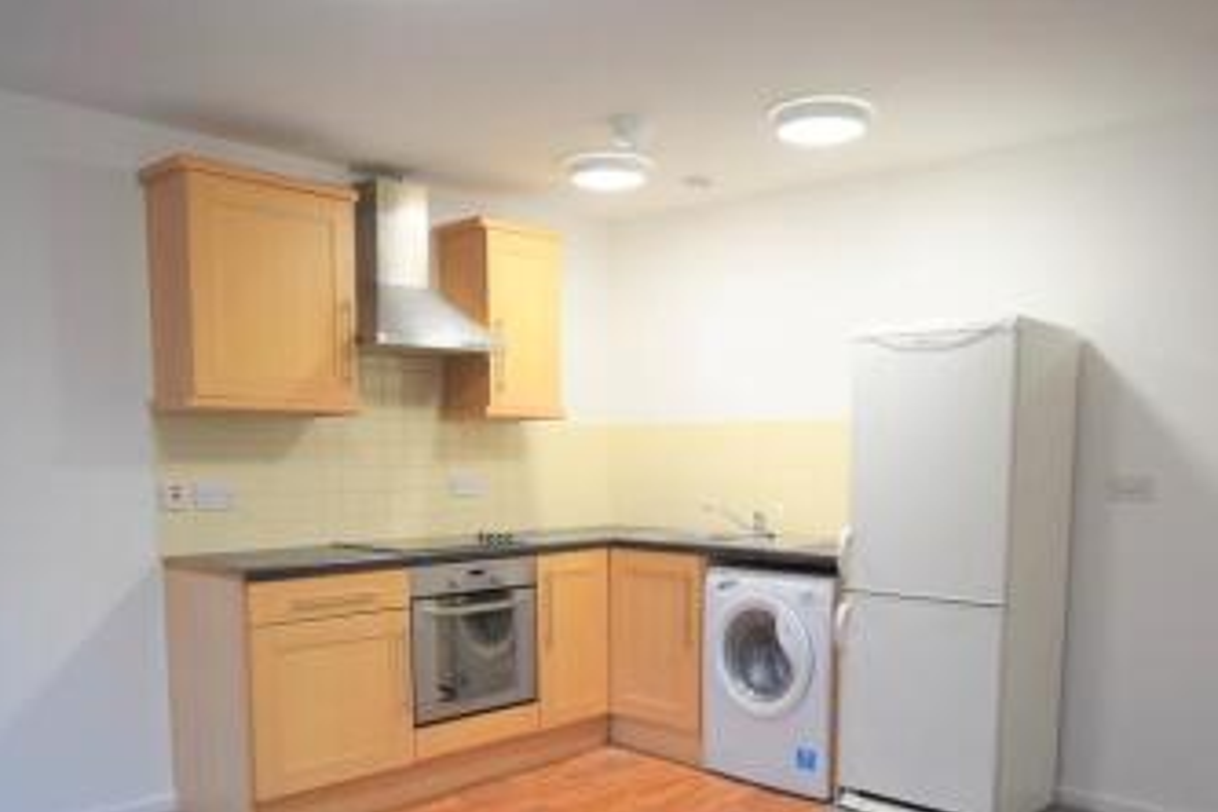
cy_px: 576
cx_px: 658
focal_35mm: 30
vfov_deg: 42.7
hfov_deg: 61.8
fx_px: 1015
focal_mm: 14
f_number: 4
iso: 640
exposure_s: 1/60
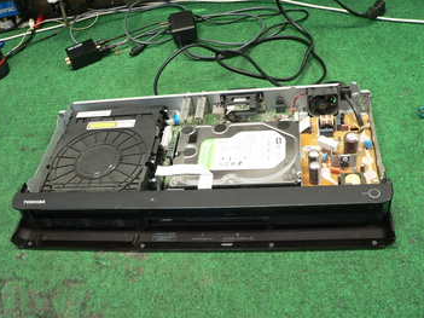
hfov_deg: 47.9
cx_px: 199
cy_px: 152
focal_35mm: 39
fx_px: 478
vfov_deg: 36.8
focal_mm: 6
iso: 200
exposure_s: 1/13
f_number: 2.8
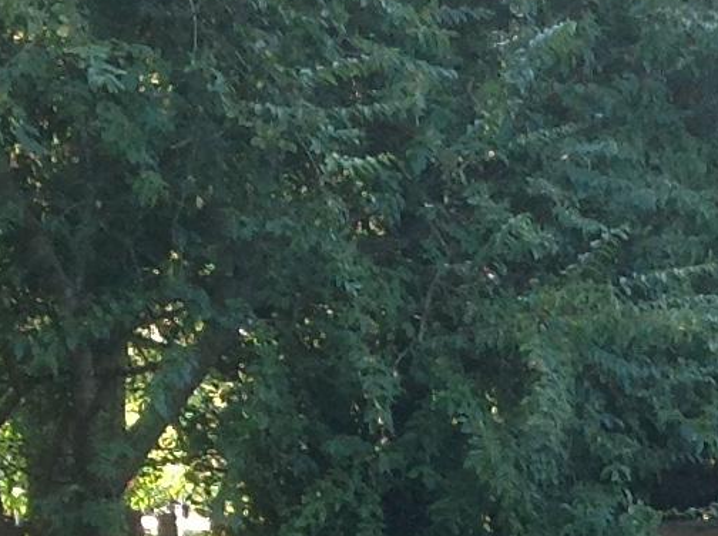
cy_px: 1130
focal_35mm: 180
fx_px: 3726
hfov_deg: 10.9
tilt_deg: -7.6
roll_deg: +0.4
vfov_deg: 7.8
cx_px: 748
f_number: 2.4
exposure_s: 1/120
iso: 64
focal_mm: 4.28
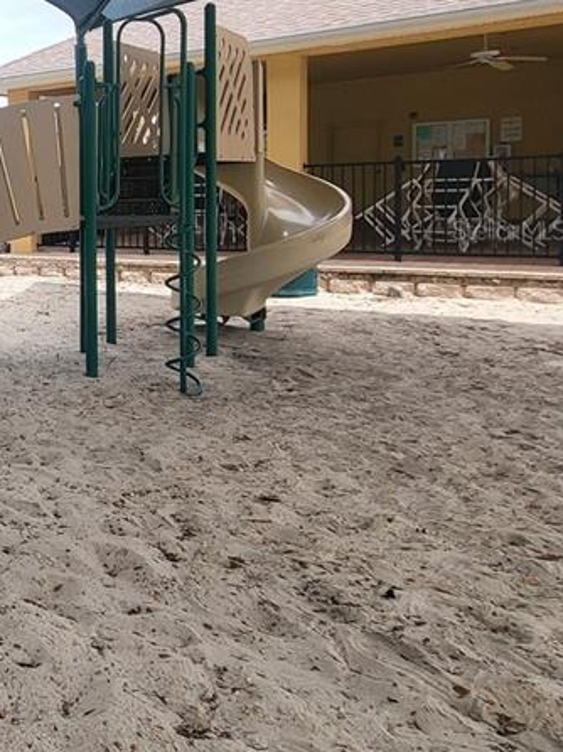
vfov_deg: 51.3
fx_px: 760
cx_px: -187
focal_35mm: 35
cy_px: 229
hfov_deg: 30.8
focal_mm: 1.74
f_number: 2.2
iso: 32
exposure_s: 1/511
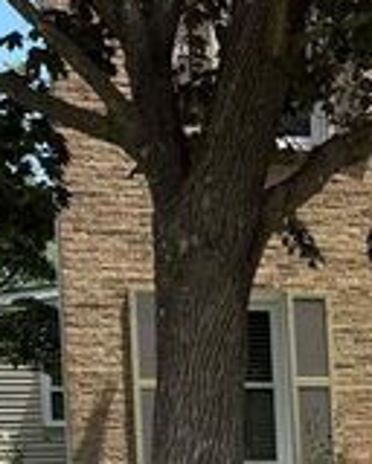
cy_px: 500
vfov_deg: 24.4
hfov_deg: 17.6
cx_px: 636
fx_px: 1005
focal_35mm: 73
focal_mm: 6.76
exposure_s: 1/1271
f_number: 1.78
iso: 80
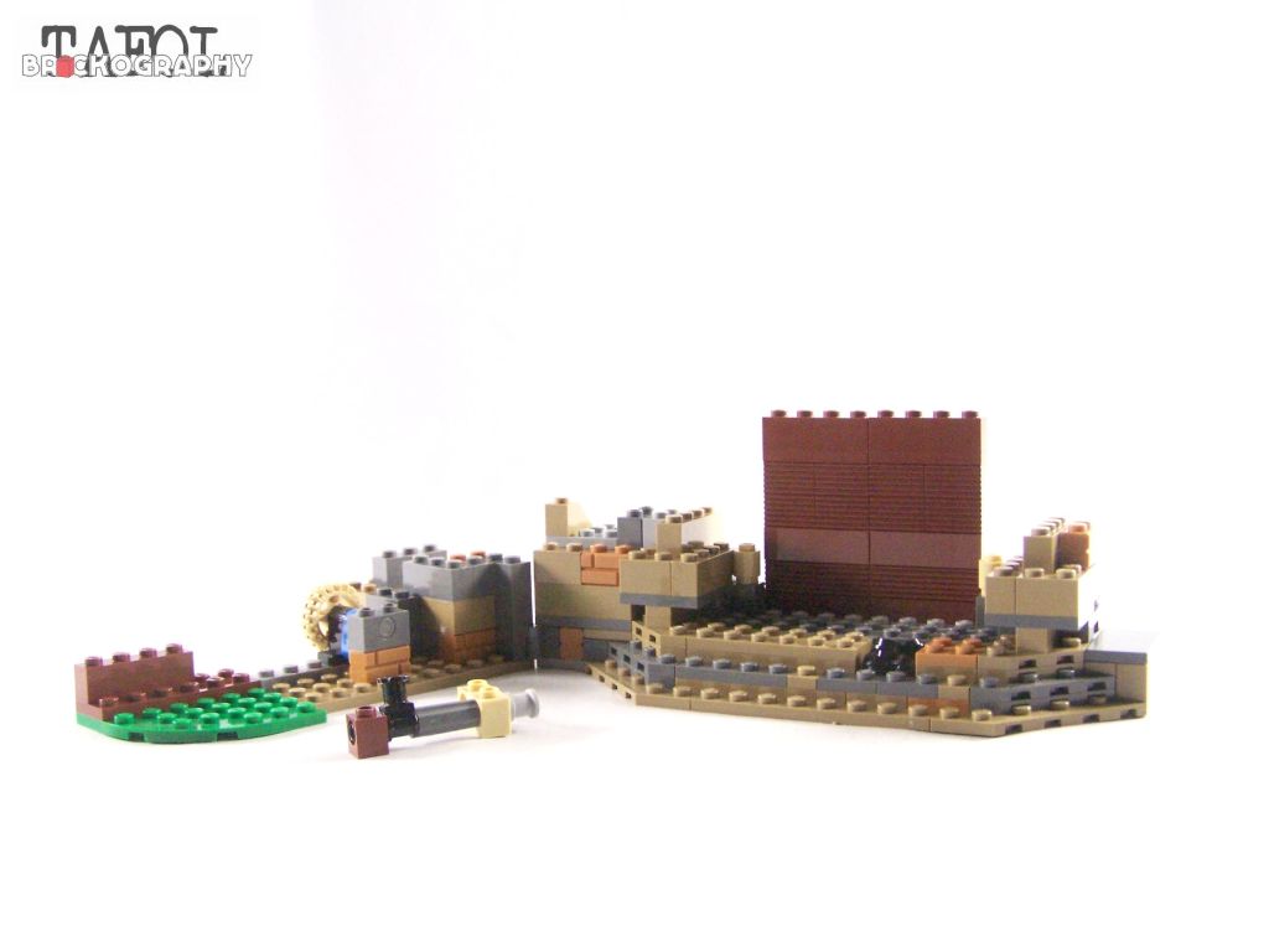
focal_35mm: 40
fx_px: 1466
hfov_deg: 46.8
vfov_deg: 36.0
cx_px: 634
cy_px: 476
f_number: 3.2
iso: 400
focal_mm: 6.7
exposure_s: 1/60
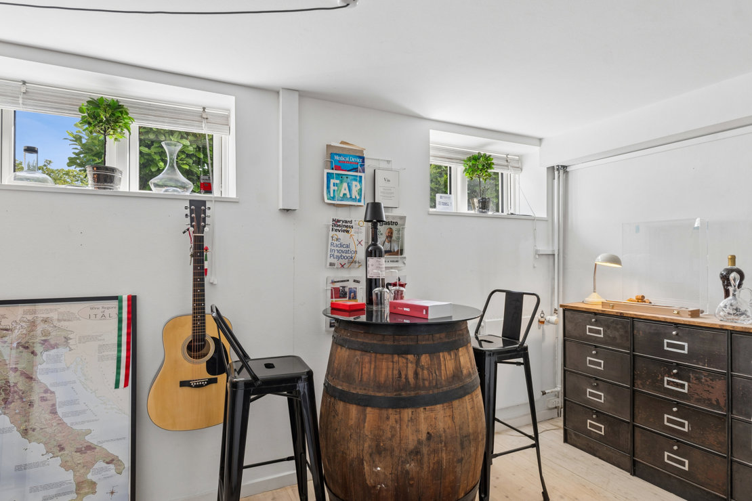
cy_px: 250
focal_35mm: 20
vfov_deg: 61.3
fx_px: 423
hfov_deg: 83.3
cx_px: 376
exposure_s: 1/25
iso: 200
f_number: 8
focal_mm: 13.5
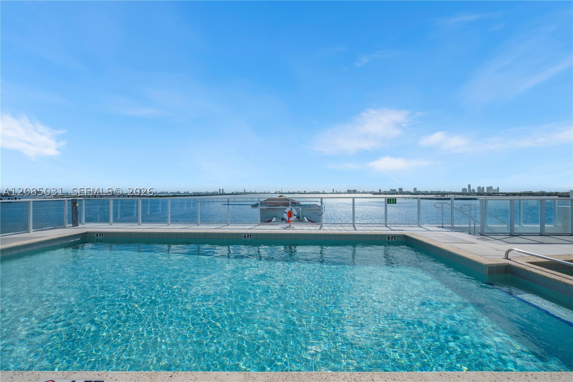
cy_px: 191
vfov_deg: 81.2
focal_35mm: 14
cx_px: 286
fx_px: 223
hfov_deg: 104.3
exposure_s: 1/1250
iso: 200
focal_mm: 14
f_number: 8
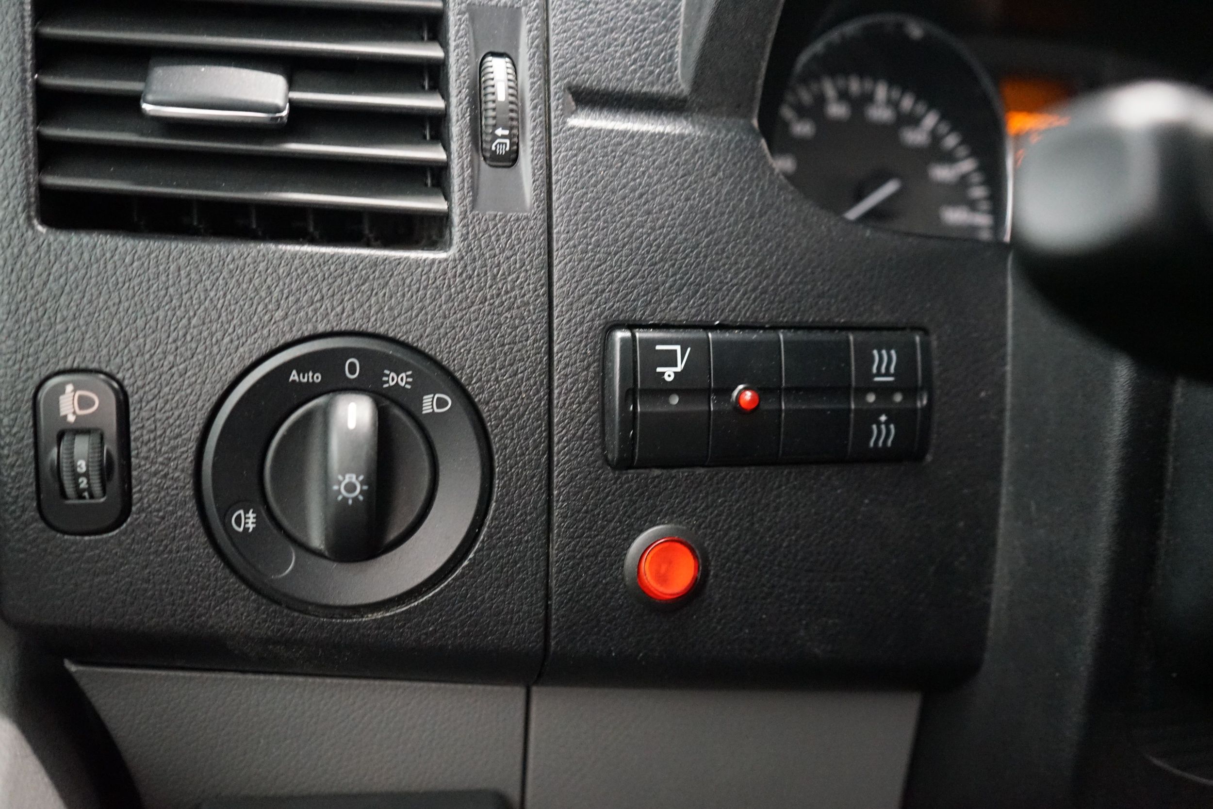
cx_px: 606
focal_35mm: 29
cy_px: 404
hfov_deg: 63.7
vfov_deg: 45.0
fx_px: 977
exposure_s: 1/50
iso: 6400
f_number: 3.5
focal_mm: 29
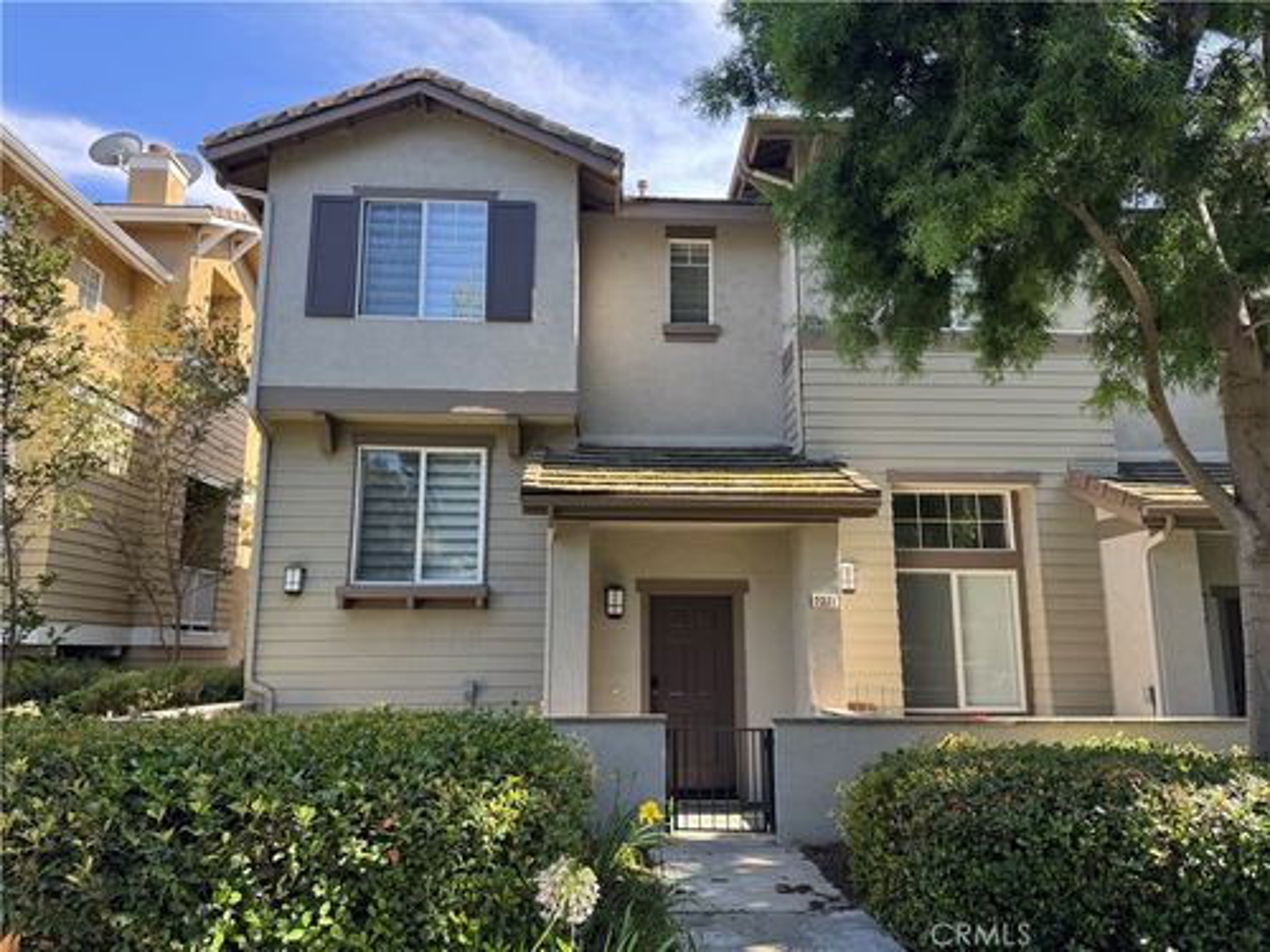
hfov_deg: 71.6
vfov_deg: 56.8
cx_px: 635
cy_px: 476
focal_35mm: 24
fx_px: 881
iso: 80
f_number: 1.78
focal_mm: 6.76
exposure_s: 1/535
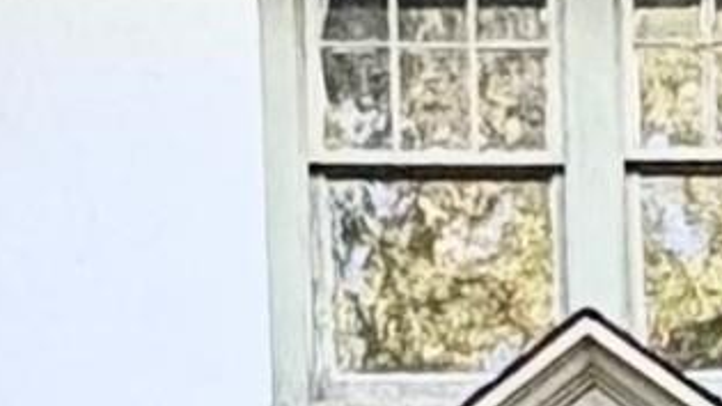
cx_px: 1303
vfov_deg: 11.8
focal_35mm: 99
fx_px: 1895
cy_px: 570
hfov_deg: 17.5
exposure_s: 1/99
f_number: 2.2
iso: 125
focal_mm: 2.22
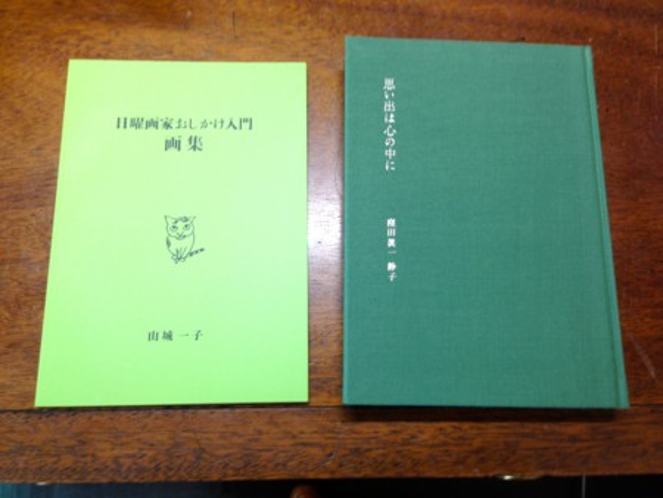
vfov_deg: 43.0
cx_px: 332
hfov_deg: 55.3
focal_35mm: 33
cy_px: 249
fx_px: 632
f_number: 2.4
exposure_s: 1/20
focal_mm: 4.12
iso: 50
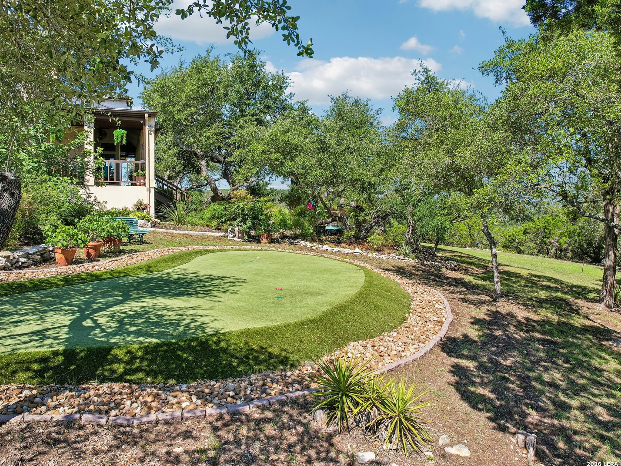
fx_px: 431
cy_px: 233
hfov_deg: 71.4
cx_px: 280
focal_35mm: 24
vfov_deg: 56.8
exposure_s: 1/1000
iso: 100
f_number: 2.8
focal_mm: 8.4
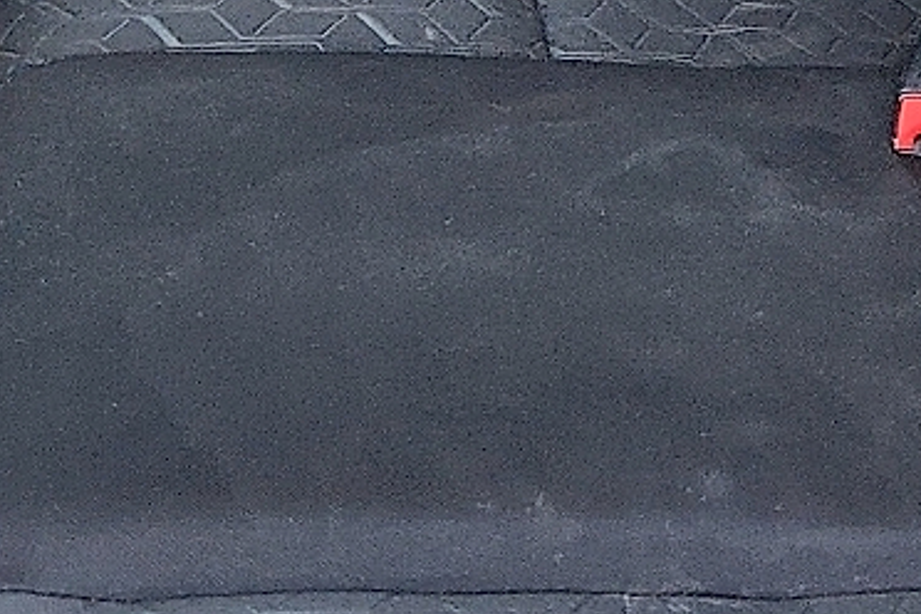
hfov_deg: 18.8
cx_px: 1102
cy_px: -607
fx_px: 2635
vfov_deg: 11.9
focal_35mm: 103
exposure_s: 1/59.2
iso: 153
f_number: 1.8
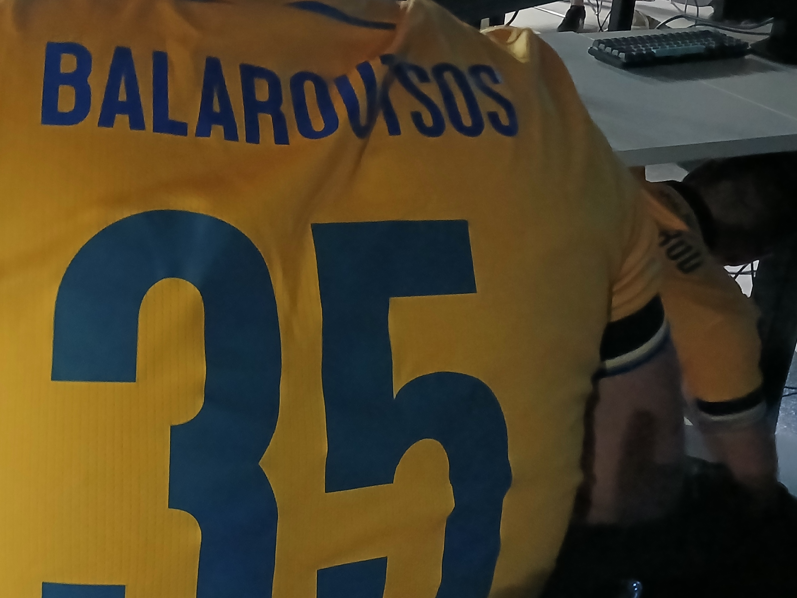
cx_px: 230
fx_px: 921
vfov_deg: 35.8
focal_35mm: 40
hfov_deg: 45.6
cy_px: 227
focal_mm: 3.98
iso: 1600
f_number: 1.8
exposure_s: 1/16.7
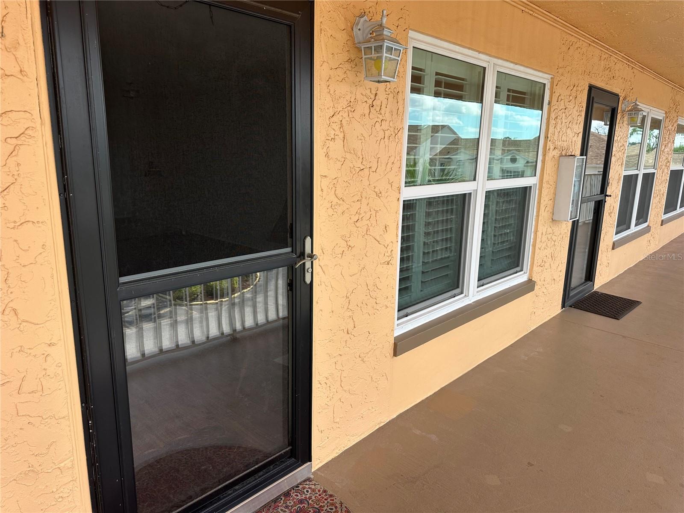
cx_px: 342
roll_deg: -1.3
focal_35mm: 24
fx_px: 474
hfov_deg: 71.6
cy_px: 256
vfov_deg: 56.8
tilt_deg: -11.3
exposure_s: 1/1212
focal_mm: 6.86
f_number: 1.78
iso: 80
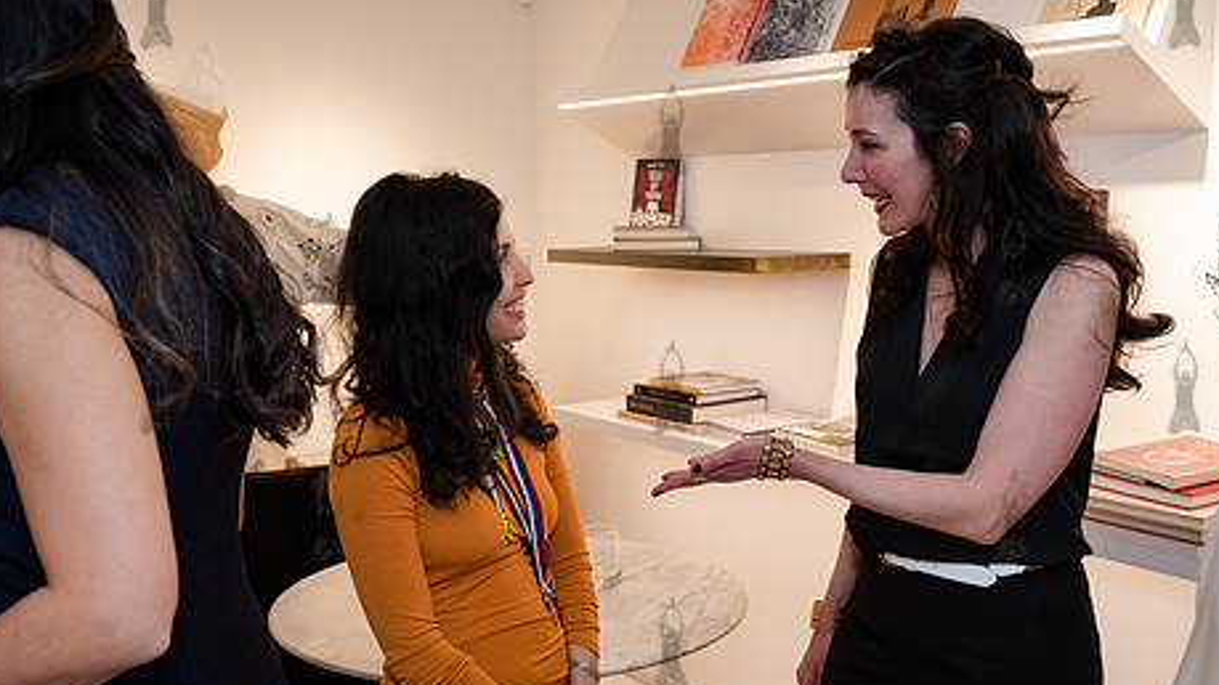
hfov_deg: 49.3
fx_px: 1325
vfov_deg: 29.0
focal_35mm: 41
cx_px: 669
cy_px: 386
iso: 1600
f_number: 4
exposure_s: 1/250
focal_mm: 31
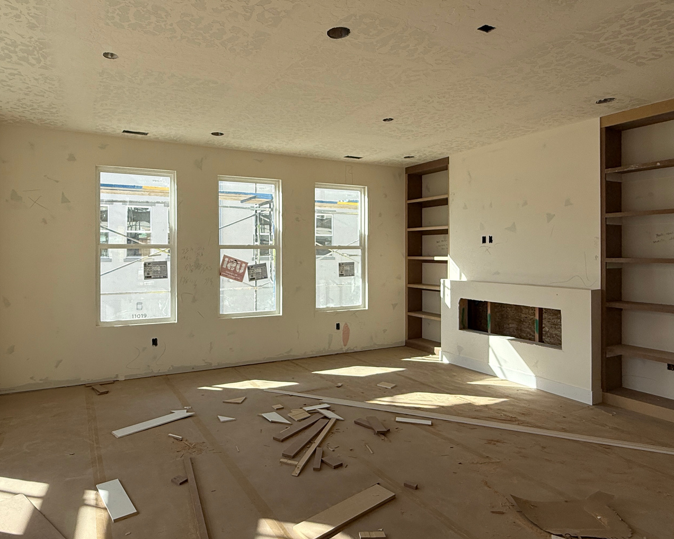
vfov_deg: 63.1
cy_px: 250
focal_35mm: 22
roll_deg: +0.4
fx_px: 439
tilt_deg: +0.6
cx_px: 281
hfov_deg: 74.5
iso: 64
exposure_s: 1/638
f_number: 2.2
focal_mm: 2.22
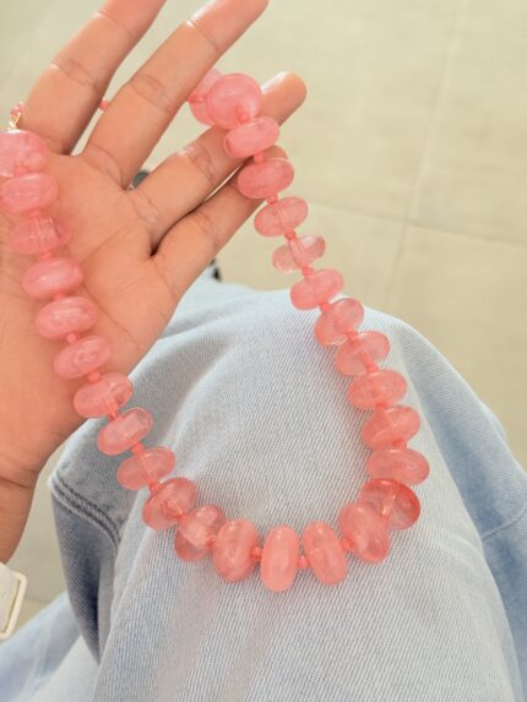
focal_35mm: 48
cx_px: 264
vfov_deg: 39.6
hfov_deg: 30.3
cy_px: 351
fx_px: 974
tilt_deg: -54.8
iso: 160
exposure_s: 1/60
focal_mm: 6.76
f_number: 1.78
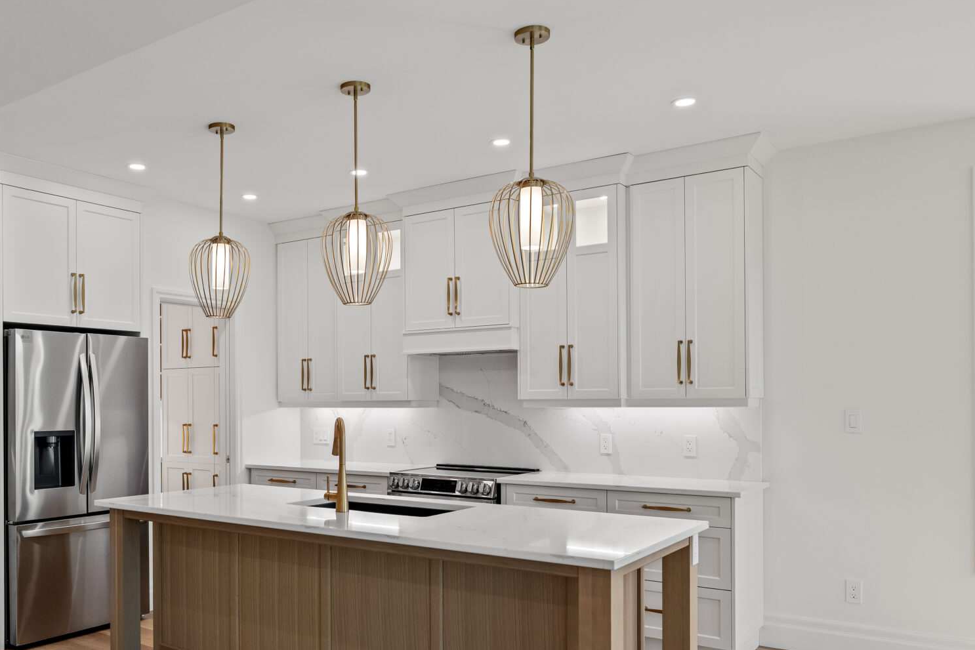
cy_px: 393
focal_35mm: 31
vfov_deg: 42.1
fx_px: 840
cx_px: 345
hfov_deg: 59.2
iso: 400
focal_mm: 18
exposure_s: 1/40
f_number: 4
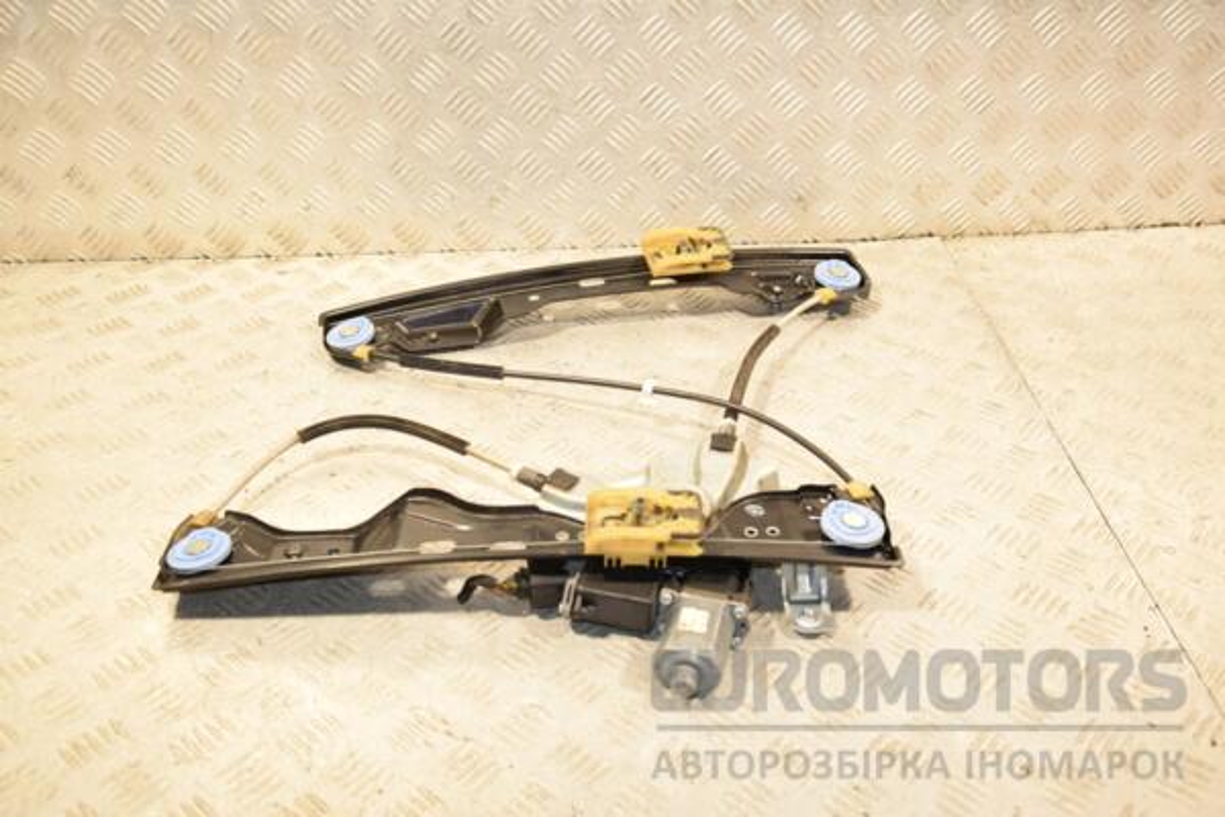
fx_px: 1276
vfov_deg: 35.5
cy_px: 408
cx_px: 612
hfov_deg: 51.3
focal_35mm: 38
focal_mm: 25
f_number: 5
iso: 800
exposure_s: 1/160
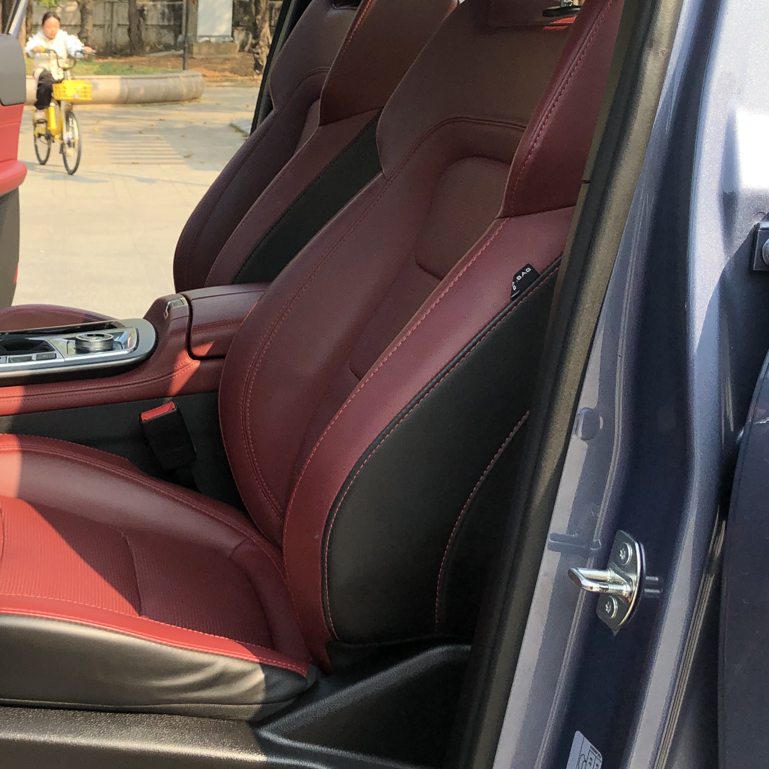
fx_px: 1332
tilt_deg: -14.1
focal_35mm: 53
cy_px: 363
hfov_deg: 30.3
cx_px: 31
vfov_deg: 32.2
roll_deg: -1.4
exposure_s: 1/1066
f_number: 1.8
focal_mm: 3.99
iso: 20
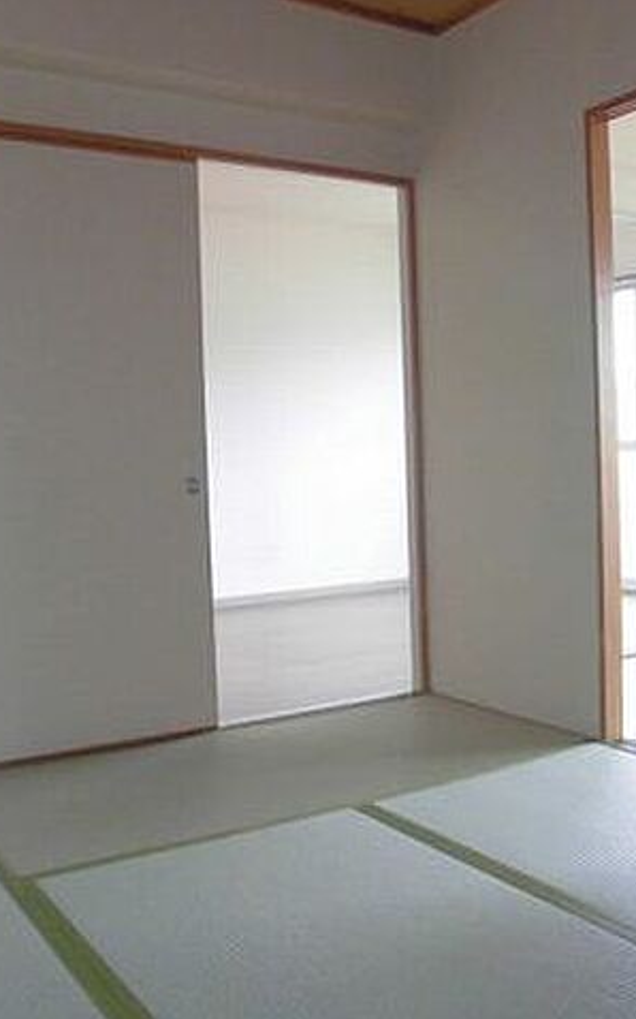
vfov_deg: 52.8
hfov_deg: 34.3
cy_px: 508
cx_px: 380
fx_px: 1026
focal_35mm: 37
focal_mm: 4.6
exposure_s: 1/60
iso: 400
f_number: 3.5
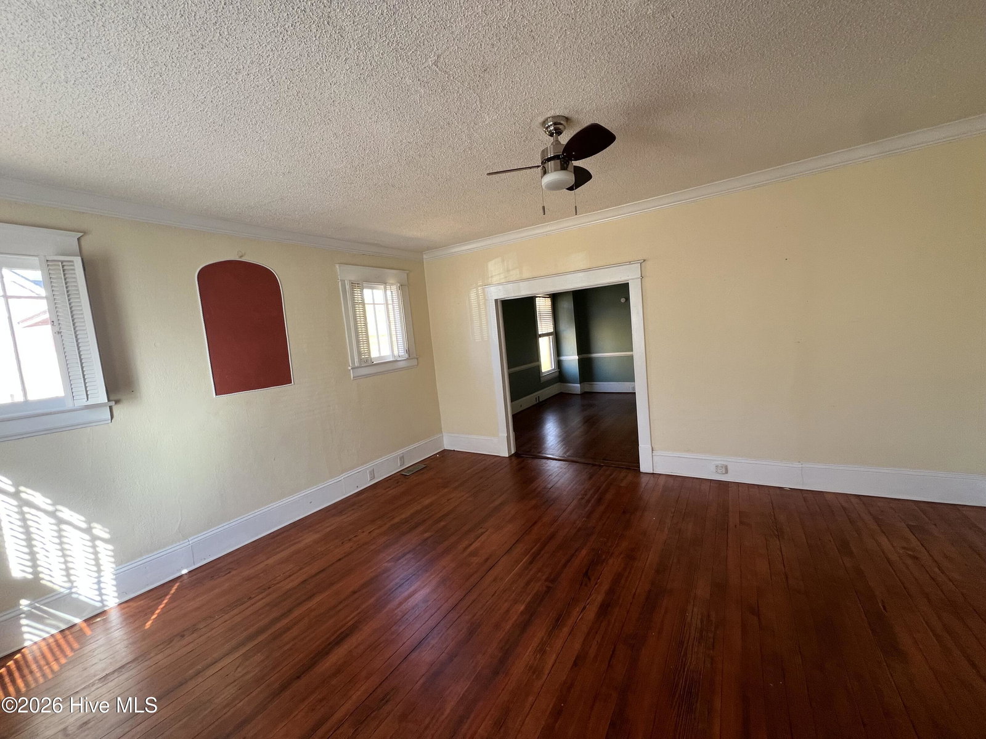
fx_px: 370
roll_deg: +5.4
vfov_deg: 89.9
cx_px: 493
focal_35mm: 13
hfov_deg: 106.2
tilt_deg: -5.6
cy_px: 370
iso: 100
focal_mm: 1.57
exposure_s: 1/99
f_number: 1.8
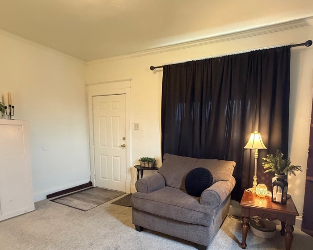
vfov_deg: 67.4
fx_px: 185
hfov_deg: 79.4
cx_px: 188
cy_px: 151
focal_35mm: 20
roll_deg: -1.5
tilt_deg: -6.4
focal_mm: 2.22
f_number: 2.2
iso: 500
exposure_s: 1/60
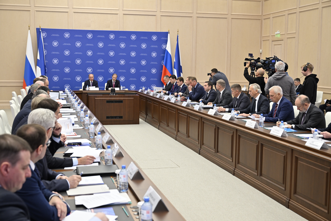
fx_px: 441
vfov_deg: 28.1
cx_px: 166
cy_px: 110
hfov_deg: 41.1
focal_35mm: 48
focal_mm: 48
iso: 1000
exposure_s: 1/400
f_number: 4.5
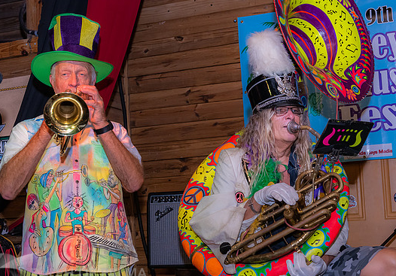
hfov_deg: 34.0
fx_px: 647
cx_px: 208
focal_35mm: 58
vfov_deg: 24.1
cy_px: 159
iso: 2000
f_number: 5.6
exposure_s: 1/160
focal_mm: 40
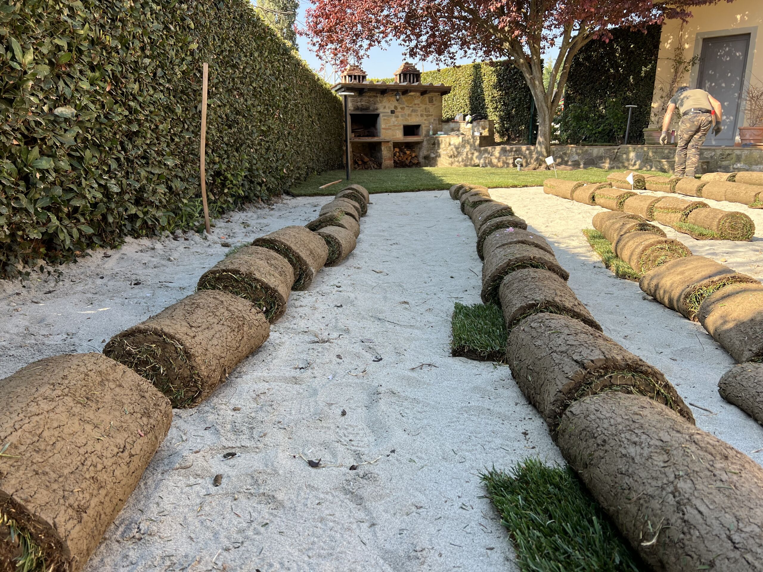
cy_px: 286
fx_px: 573
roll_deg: -0.9
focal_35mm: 26
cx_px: 382
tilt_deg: -15.2
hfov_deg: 67.3
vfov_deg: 53.1
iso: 50
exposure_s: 1/555
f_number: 1.5
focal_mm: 5.7
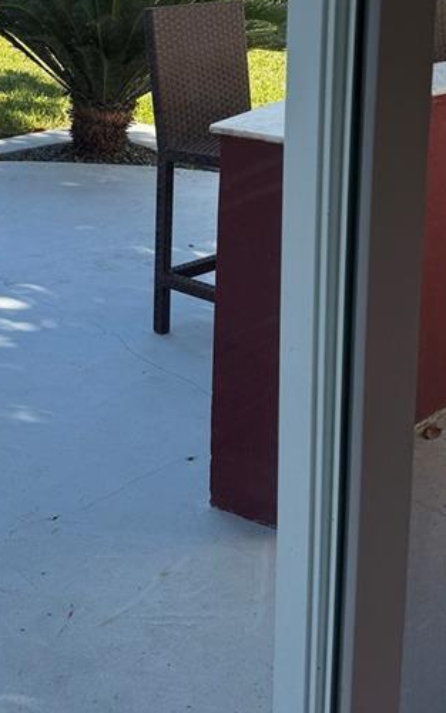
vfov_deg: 32.3
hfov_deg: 21.0
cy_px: 113
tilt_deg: -8.7
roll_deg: +2.7
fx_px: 1185
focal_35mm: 61
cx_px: 77
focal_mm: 6.76
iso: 100
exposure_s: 1/742
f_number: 1.78
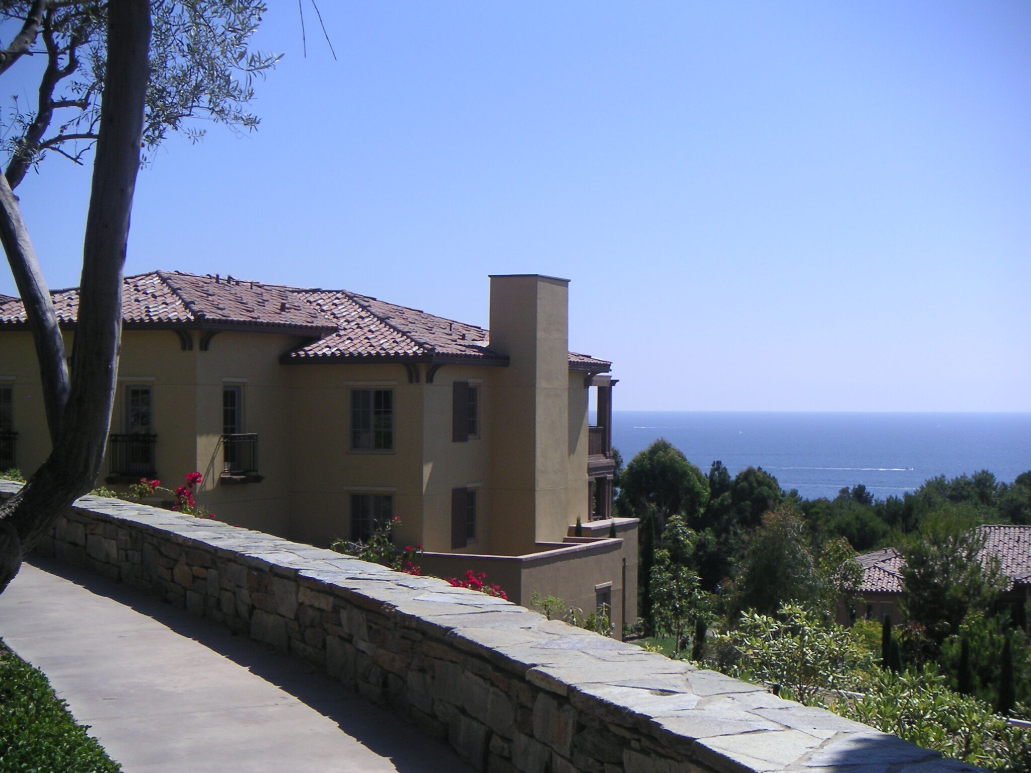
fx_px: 1698
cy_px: 386
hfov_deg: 33.8
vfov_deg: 25.7
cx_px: 516
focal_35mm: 57
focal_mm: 8.9
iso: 50
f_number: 6.7
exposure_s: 1/180
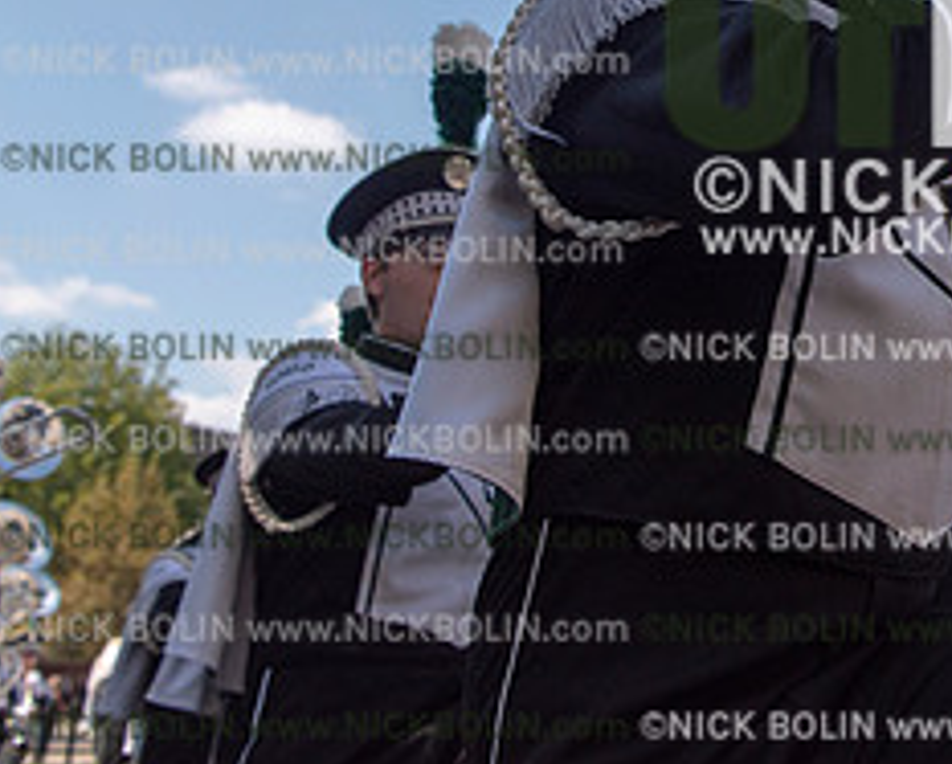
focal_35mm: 56
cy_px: 63
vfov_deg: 26.2
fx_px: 1580
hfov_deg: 31.1
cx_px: 952
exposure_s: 1/4000
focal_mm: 24
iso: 400
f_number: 5
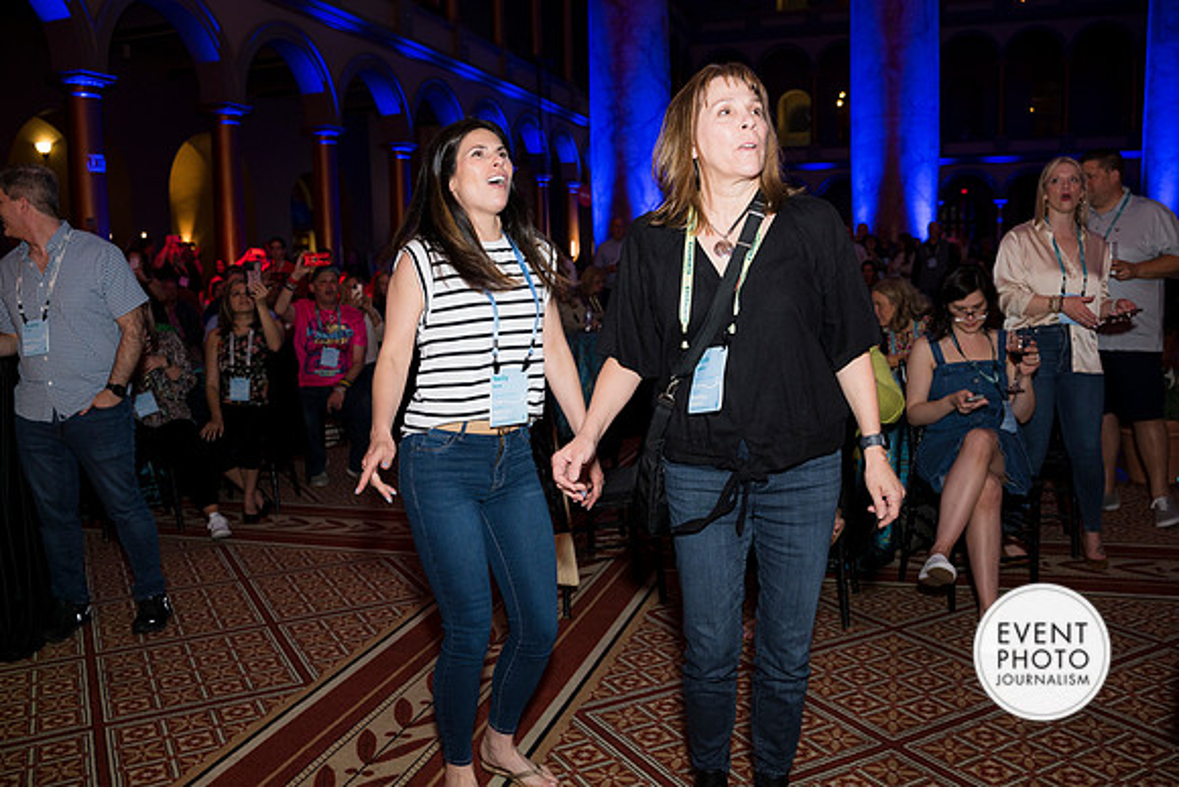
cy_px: 394
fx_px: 964
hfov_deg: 62.9
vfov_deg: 44.4
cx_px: 590
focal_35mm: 29
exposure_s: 1/100
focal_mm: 28
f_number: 4
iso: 800
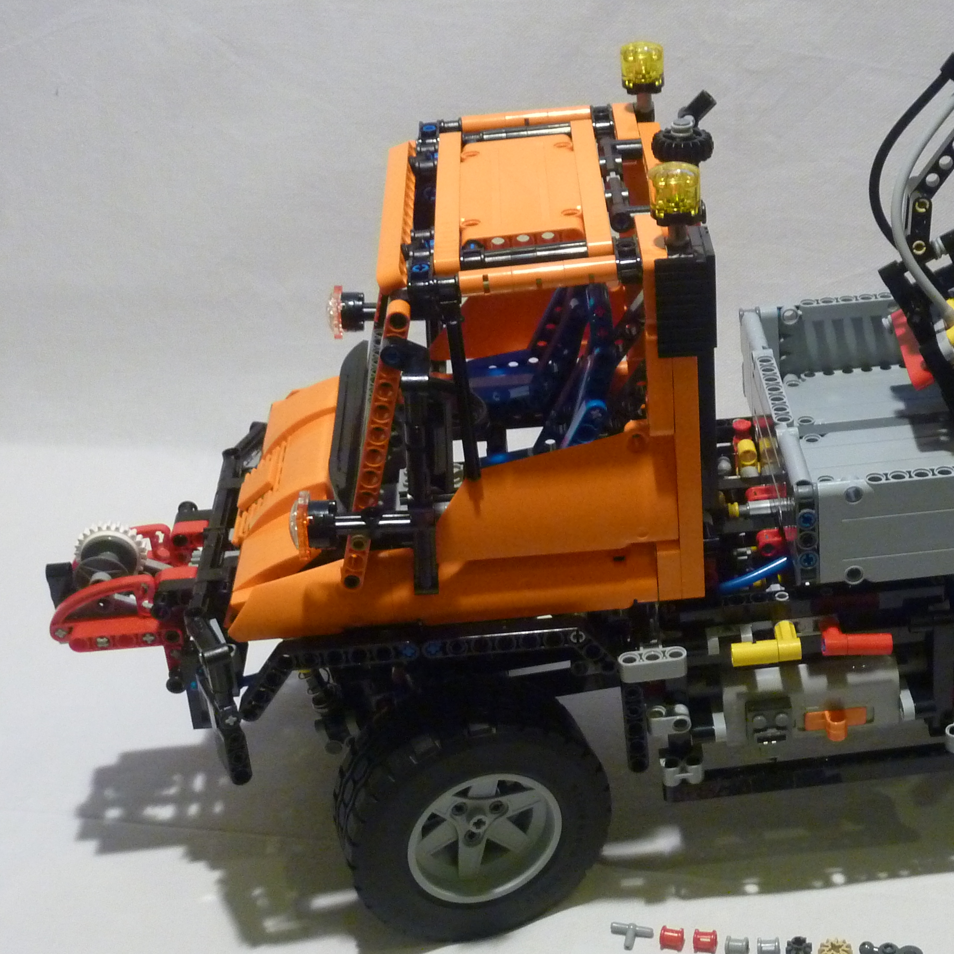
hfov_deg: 29.5
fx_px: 1746
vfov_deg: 30.6
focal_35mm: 56
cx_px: 823
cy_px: 469
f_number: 3.8
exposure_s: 1/13
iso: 400
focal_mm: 6.3
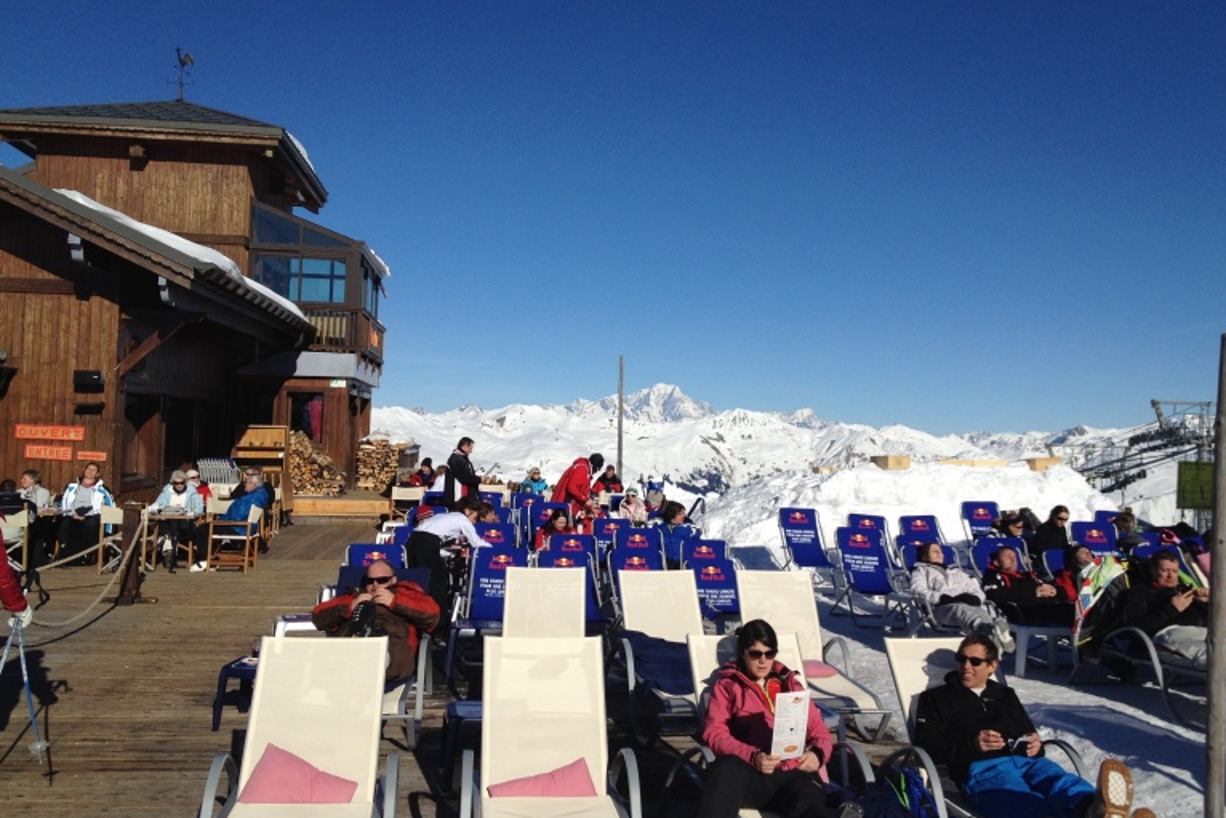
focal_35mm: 38
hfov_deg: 50.7
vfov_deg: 35.1
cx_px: 629
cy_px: 432
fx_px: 1294
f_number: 2.4
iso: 64
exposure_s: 1/5025
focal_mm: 4.28
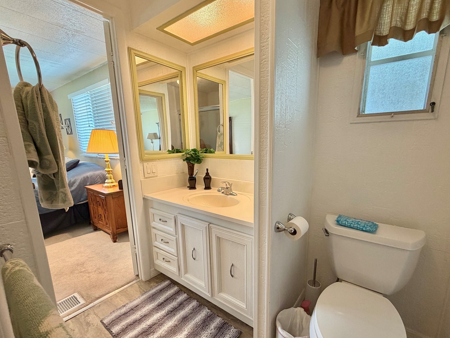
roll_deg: +0.2
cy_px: 185
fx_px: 208
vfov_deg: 77.9
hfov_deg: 94.3
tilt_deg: -12.3
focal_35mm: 16
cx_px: 241
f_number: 2.2
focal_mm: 2.22
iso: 200
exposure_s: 1/60
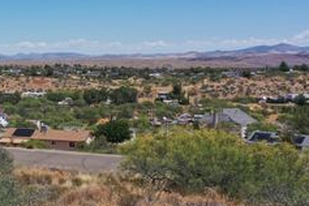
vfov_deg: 23.0
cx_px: -1
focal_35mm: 59
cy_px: 85
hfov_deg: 31.4
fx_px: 506
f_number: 5
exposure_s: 1/640
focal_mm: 10.26
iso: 100
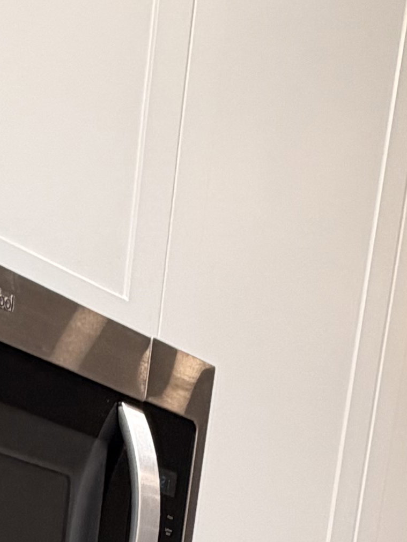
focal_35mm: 79
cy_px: 1096
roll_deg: -3.8
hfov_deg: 17.5
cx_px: -126
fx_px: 1238
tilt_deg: -13.6
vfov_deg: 17.4
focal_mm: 2.22
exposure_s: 1/120
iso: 125
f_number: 2.2
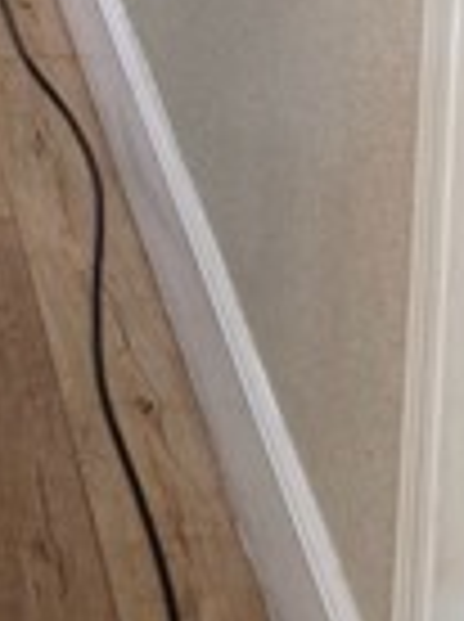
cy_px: -594
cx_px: -185
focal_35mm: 171
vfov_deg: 10.7
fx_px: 3066
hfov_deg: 8.5
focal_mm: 6.3
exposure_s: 1/60.2
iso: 500
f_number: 1.7
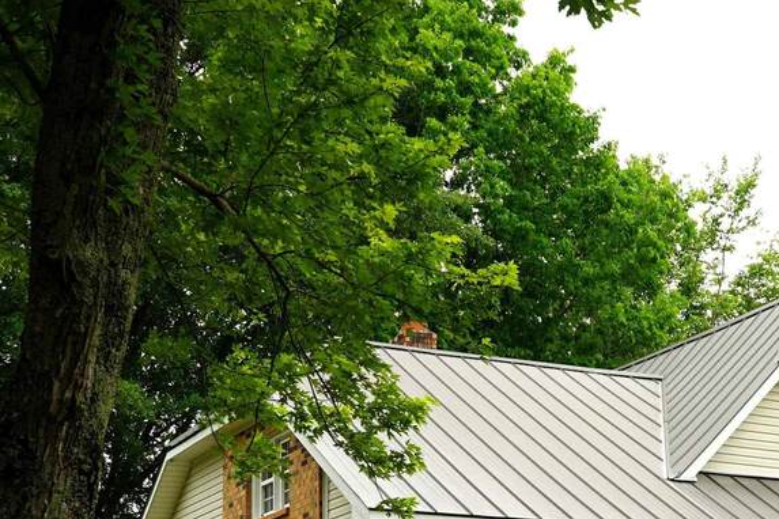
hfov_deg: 29.6
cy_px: 535
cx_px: 587
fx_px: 1450
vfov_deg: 19.6
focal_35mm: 67
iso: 100
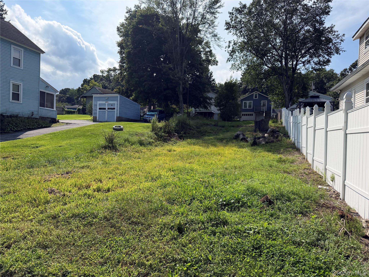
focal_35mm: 24
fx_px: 256
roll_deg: -1.3
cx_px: 184
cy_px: 138
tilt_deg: -0.1
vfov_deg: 56.8
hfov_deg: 71.6
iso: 100
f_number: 1.78
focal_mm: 6.76
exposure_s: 1/5714
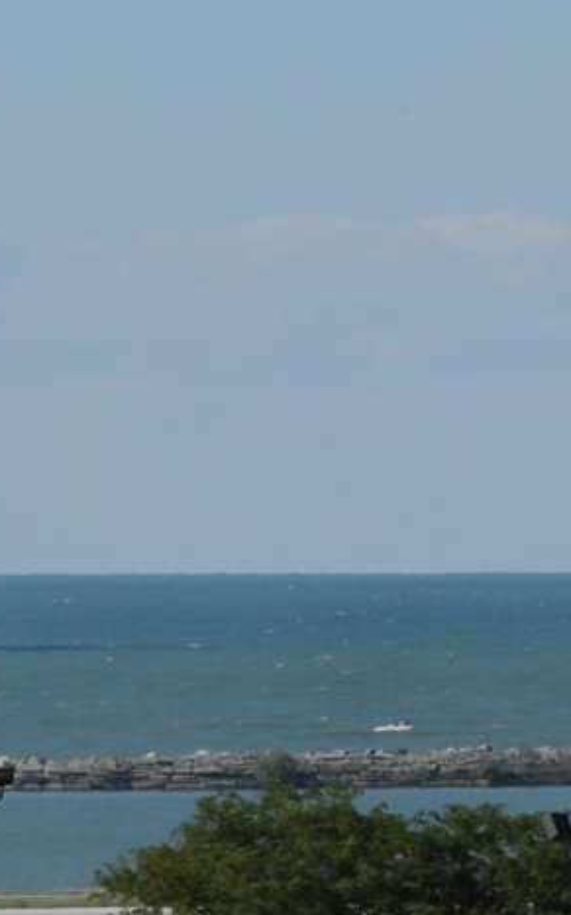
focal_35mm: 590
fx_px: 14699
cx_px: 701
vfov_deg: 3.6
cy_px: 565
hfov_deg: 2.2
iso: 800
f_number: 22
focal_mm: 200
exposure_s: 1/400
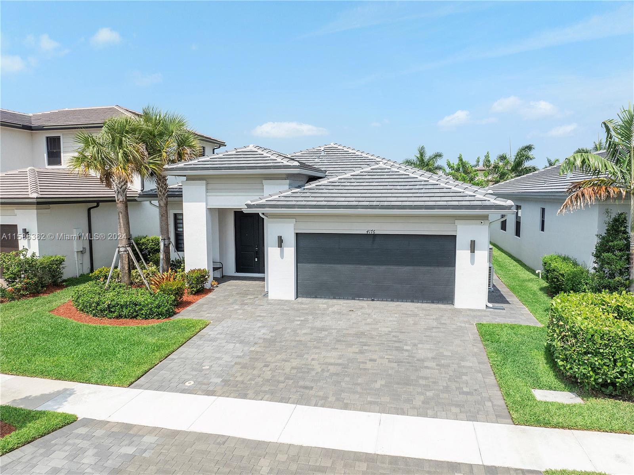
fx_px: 439
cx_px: 317
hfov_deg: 71.6
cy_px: 238
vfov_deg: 56.7
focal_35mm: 24
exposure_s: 1/2500
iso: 100
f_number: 2.8
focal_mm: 12.29
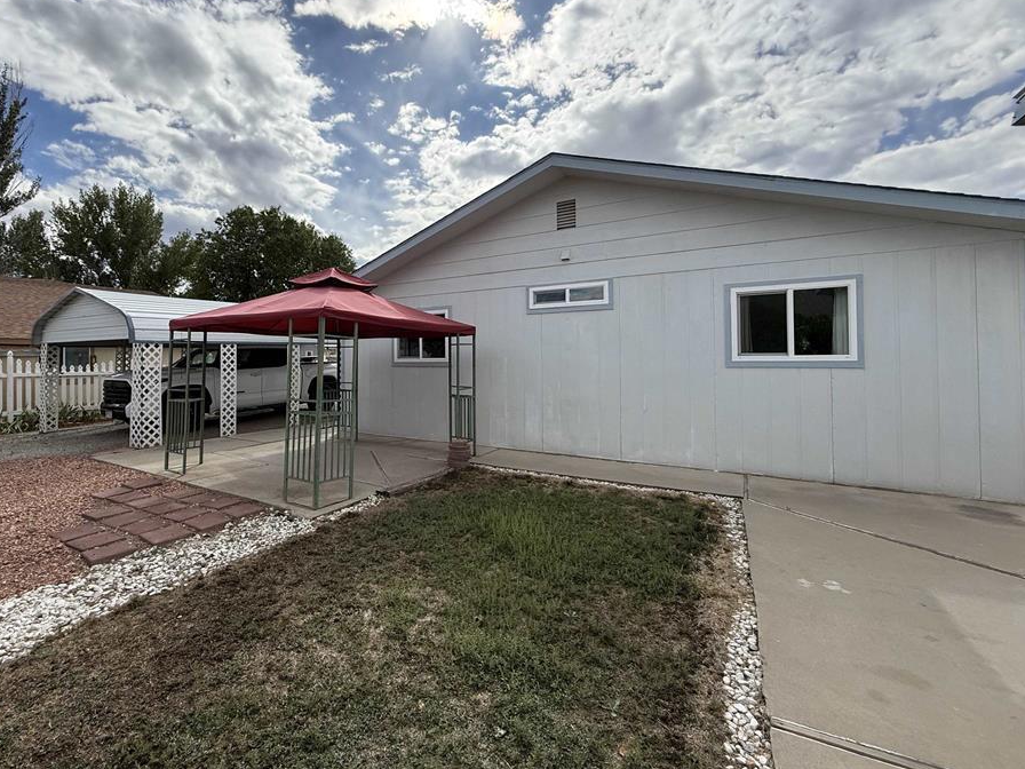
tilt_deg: +1.9
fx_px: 474
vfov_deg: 77.9
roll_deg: +0.2
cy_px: 350
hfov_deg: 94.2
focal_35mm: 16
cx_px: 461
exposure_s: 1/3460
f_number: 2.2
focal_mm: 2.22
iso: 80
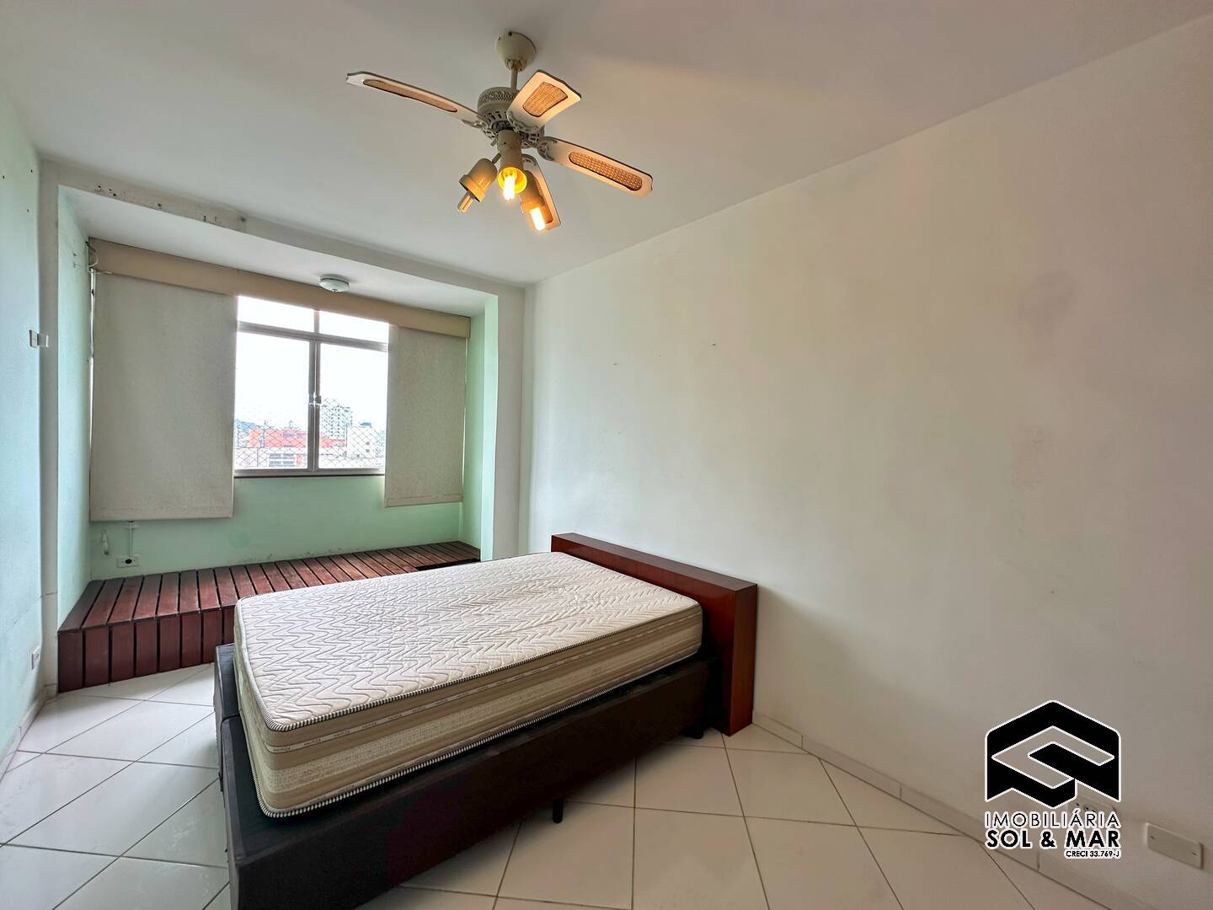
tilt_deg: -1.4
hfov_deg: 102.1
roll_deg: -2.1
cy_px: 455
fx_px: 491
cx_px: 606
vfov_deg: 85.7
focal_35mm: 14
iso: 50
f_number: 2.2
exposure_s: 1/120
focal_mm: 2.22
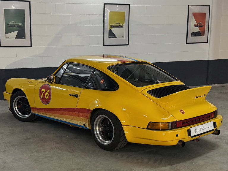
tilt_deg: -11.7
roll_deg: +0.4
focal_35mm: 24
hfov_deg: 71.6
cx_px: 114
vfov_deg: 56.8
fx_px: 158
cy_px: 86
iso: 250
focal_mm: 6.76
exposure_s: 1/100
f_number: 1.78
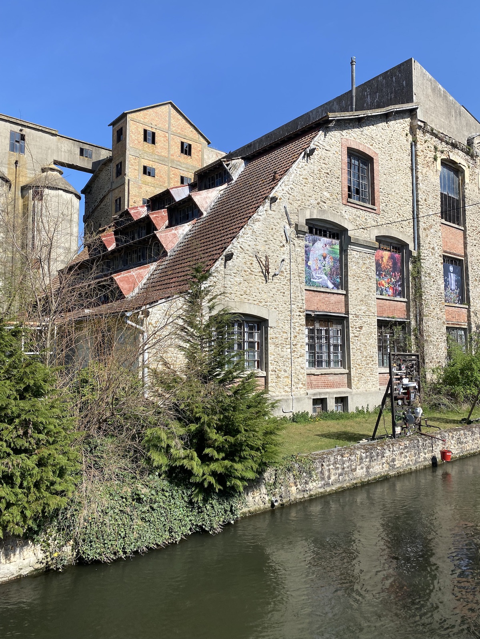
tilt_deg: +5.3
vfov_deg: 67.3
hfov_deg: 53.1
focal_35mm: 26
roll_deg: +0.0
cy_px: 320
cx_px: 240
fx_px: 481
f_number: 1.8
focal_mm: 4.25
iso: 32
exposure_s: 1/2755
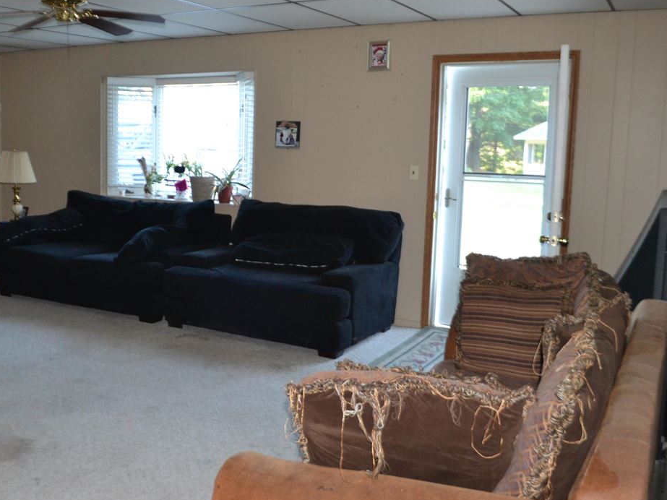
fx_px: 694
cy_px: 229
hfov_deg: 50.3
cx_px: 216
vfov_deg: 39.6
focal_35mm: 36
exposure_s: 1/60
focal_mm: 18
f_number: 3.5
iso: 1000
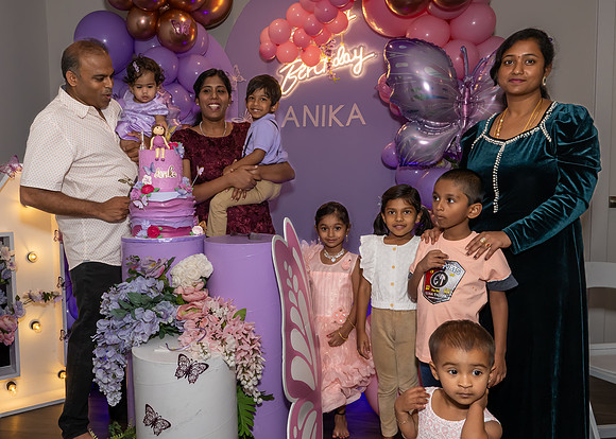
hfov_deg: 61.6
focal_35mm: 29
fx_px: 513
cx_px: 258
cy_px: 220
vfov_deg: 46.4
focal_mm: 17
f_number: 8
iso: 800
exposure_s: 1/250
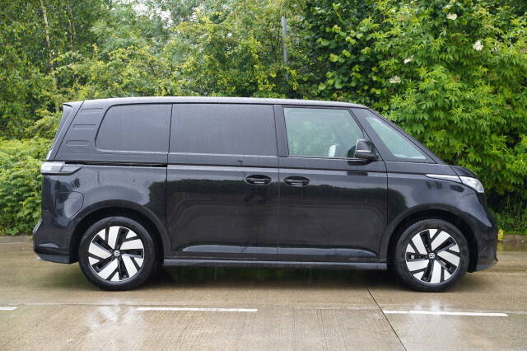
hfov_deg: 44.2
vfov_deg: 30.3
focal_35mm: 44
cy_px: 176
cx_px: 264
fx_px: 648
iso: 640
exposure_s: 1/160
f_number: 4
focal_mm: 44.3
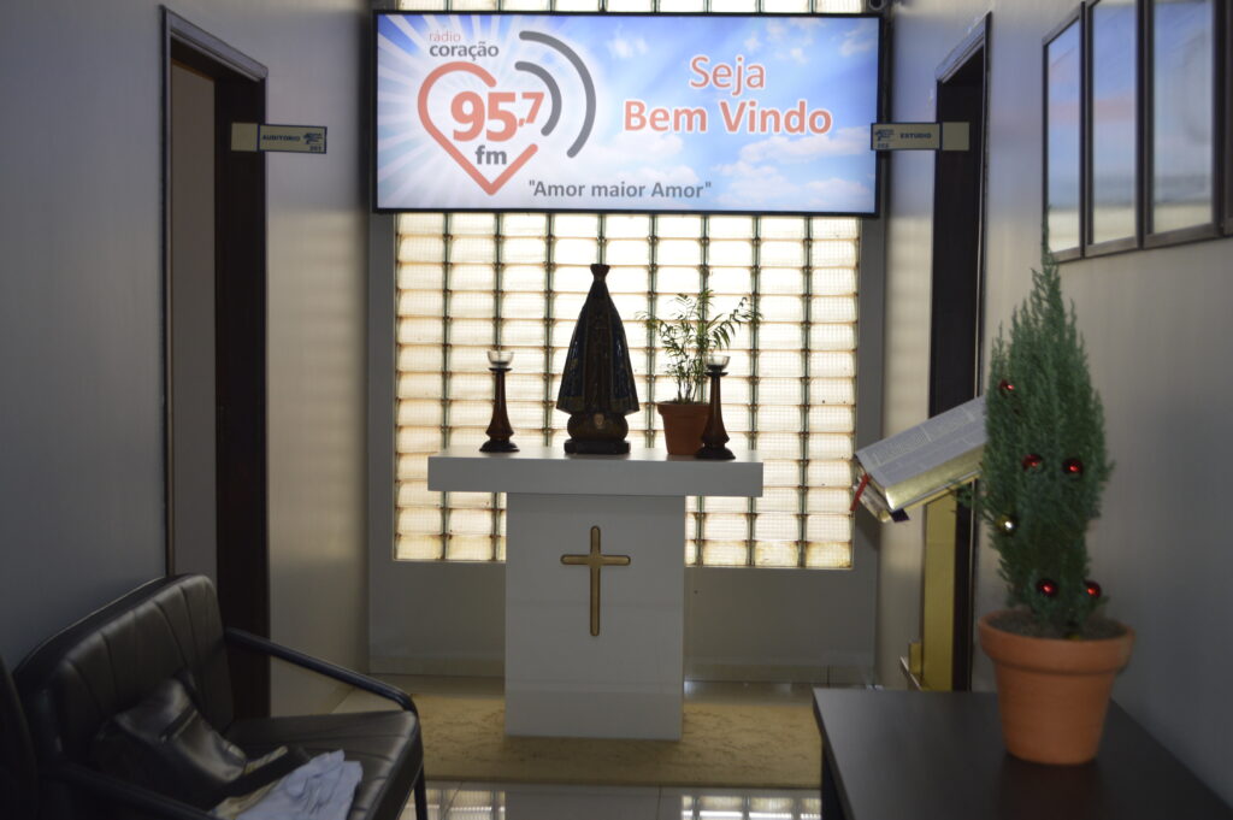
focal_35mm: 45
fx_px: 1540
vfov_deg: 29.8
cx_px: 616
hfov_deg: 43.6
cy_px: 410
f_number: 4.5
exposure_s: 1/100
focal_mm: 30
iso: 400
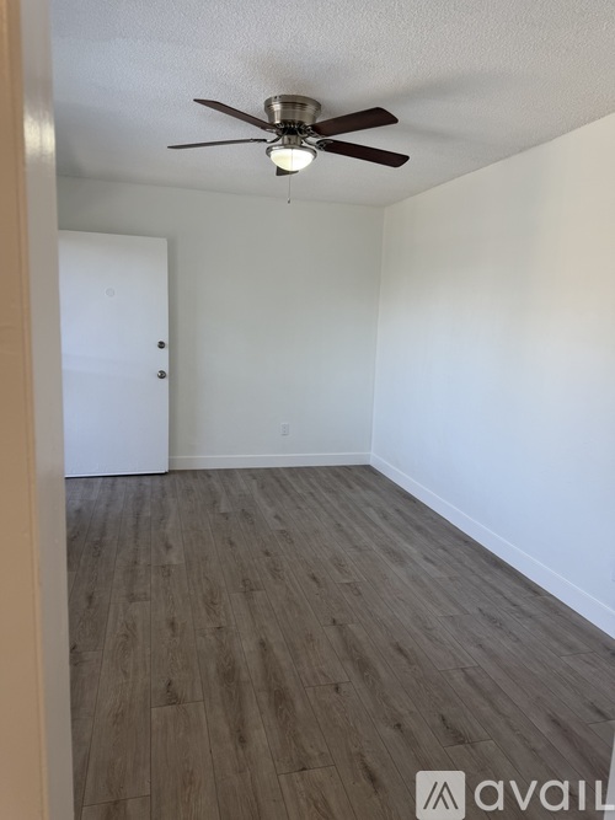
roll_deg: -1.4
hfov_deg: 56.8
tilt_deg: -7.4
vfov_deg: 71.6
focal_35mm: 24
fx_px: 569
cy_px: 410
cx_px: 308
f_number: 1.78
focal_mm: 6.76
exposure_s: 1/120
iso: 80
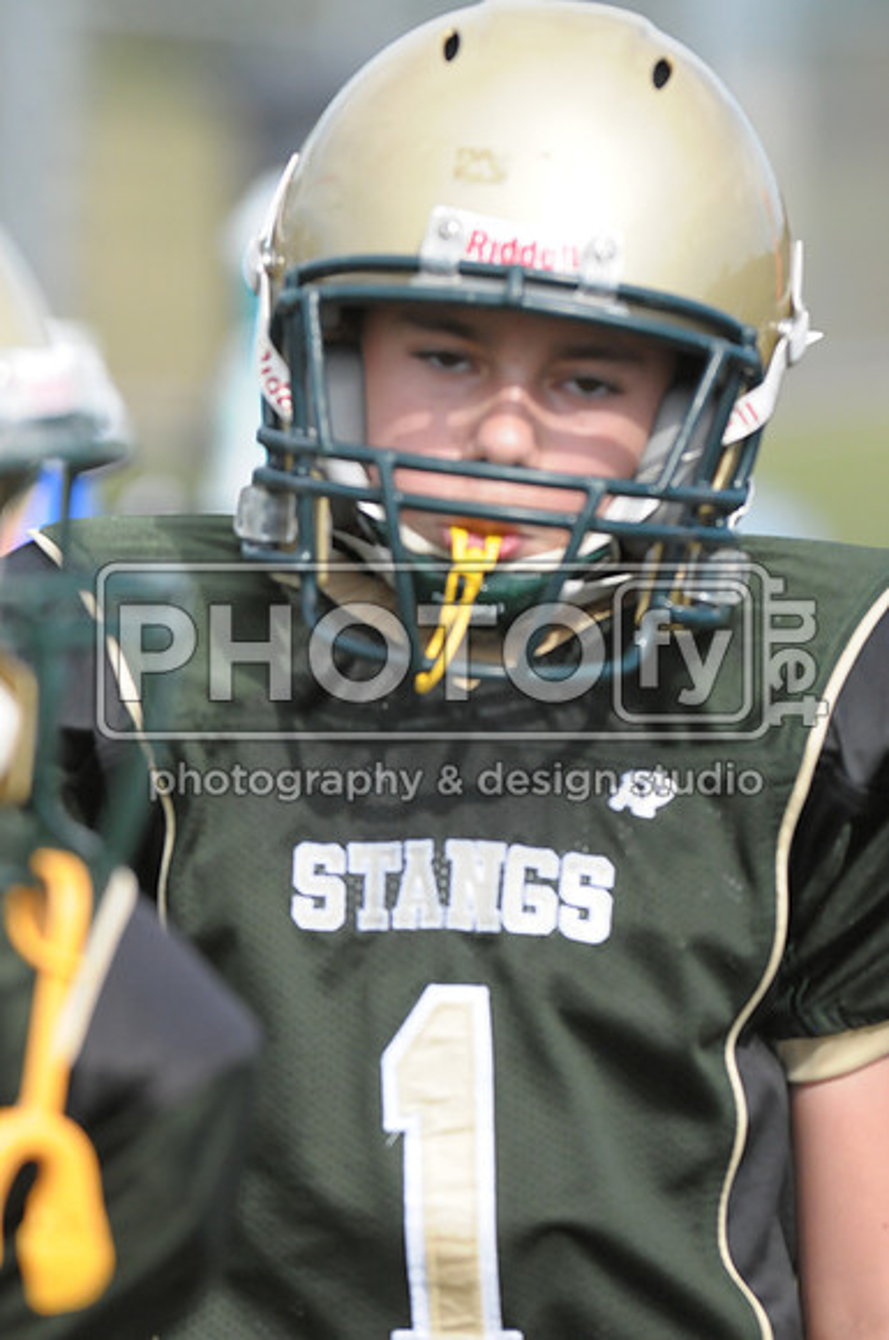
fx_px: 11145
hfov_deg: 4.6
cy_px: 670
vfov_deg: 6.9
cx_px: 444
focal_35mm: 300
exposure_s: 1/5000
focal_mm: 200
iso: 1600
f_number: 4
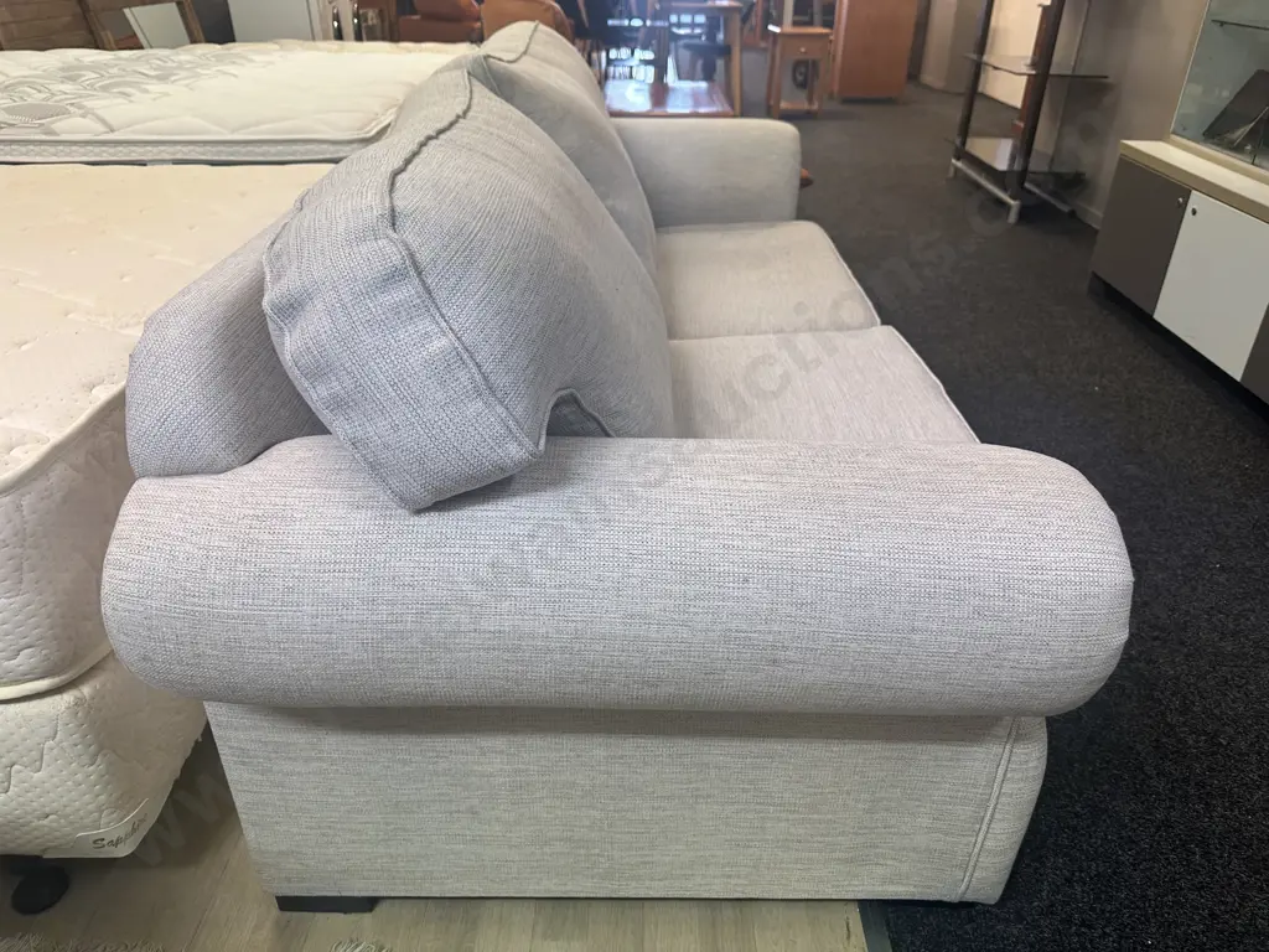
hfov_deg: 71.6
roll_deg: -1.5
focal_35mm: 24
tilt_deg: -28.9
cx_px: 634
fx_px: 880
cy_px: 476
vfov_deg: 56.8
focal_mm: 6.86
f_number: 1.78
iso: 160
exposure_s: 1/100
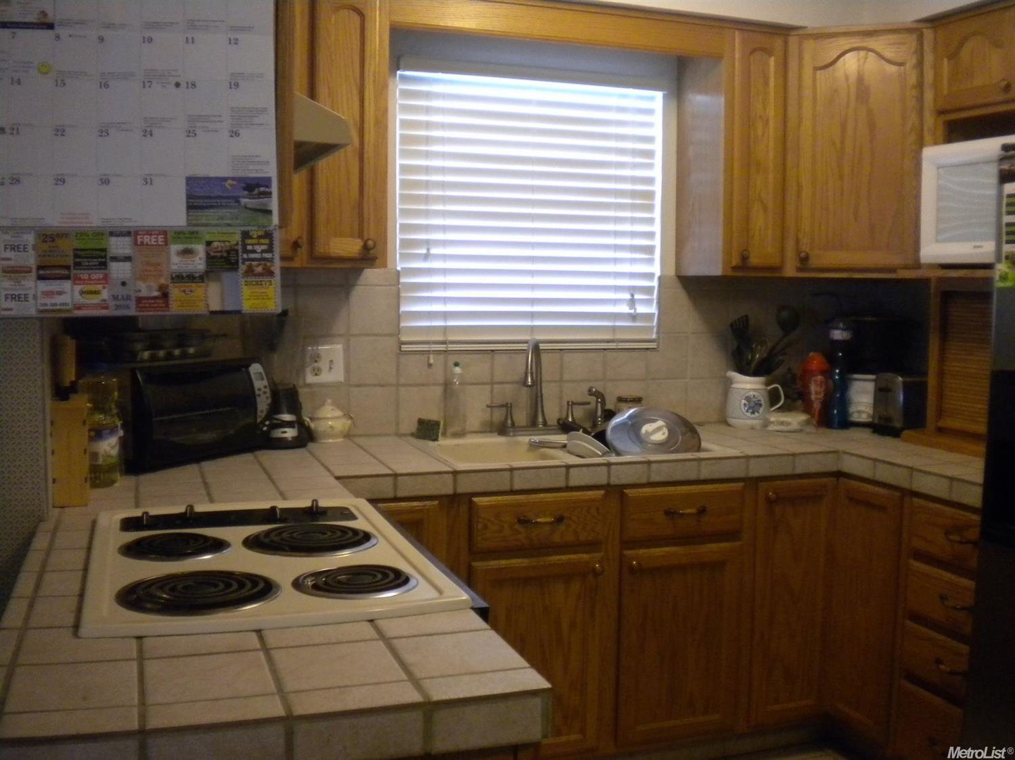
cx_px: 508
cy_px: 380
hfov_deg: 52.6
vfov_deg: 40.7
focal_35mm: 35
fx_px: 1026
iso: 400
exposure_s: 1/30
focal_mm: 6.3
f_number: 3.1
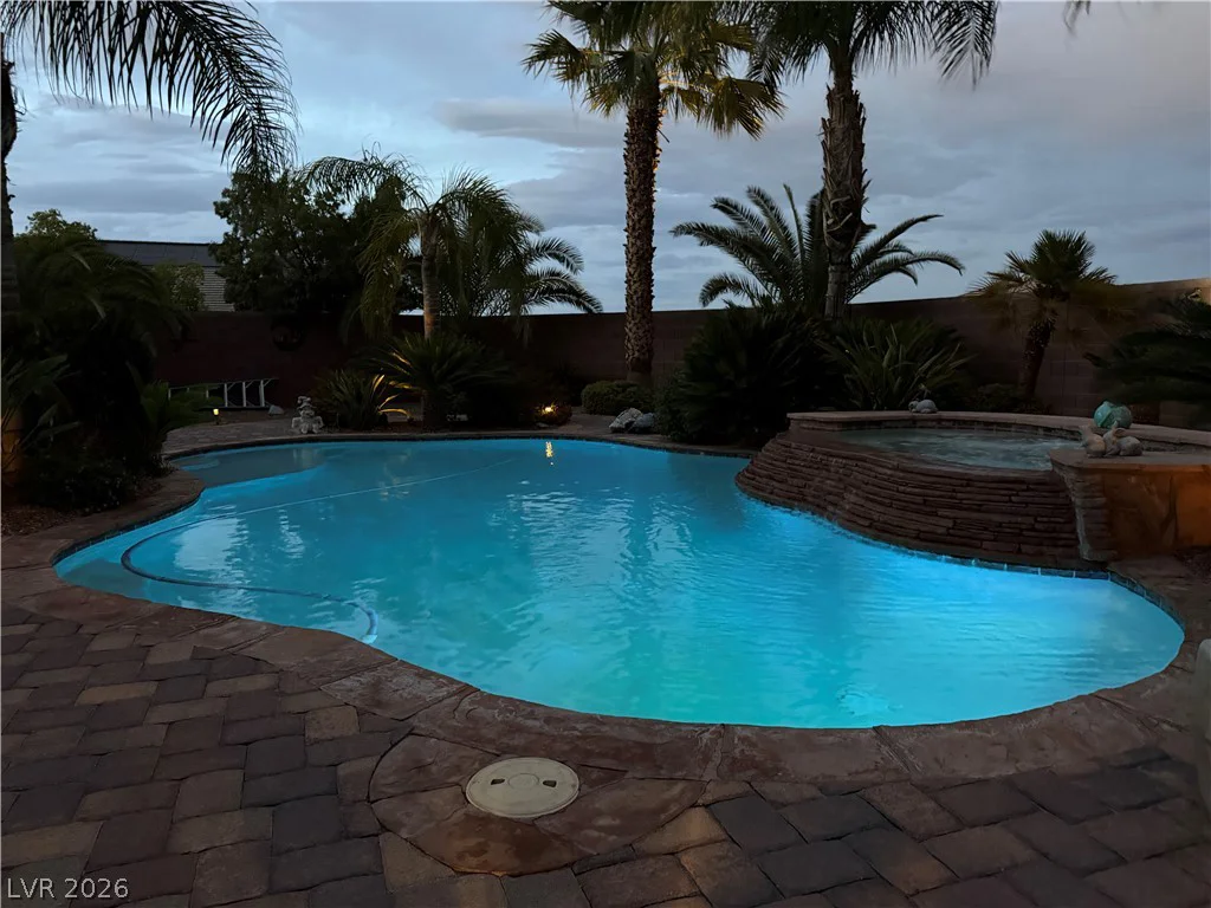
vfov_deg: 56.8
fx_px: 840
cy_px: 454
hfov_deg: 71.6
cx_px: 606
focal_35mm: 24
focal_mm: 6.76
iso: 1000
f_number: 1.78
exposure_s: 1/30
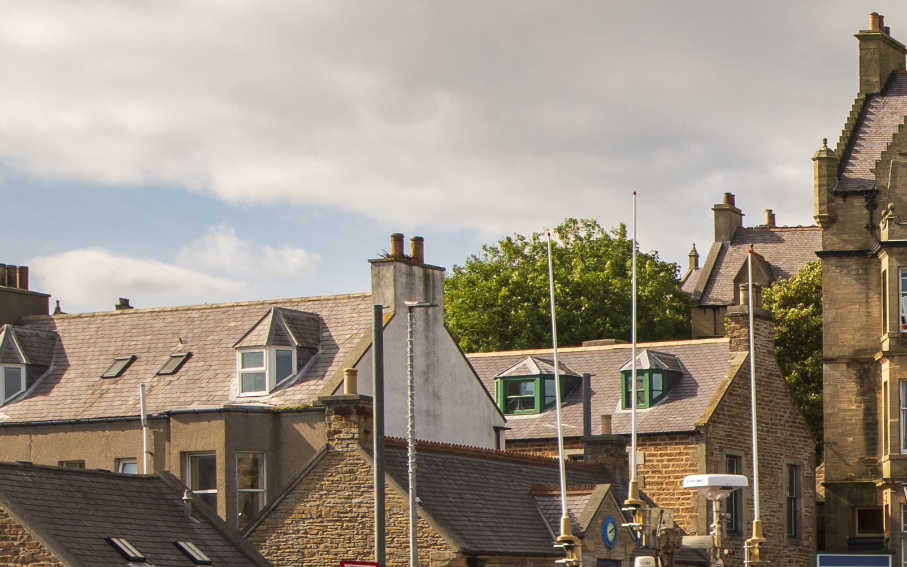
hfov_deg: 18.3
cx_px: 1283
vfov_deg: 12.5
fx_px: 2546
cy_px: 641
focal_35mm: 103
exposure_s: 1/400
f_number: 5.6
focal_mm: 20
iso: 100
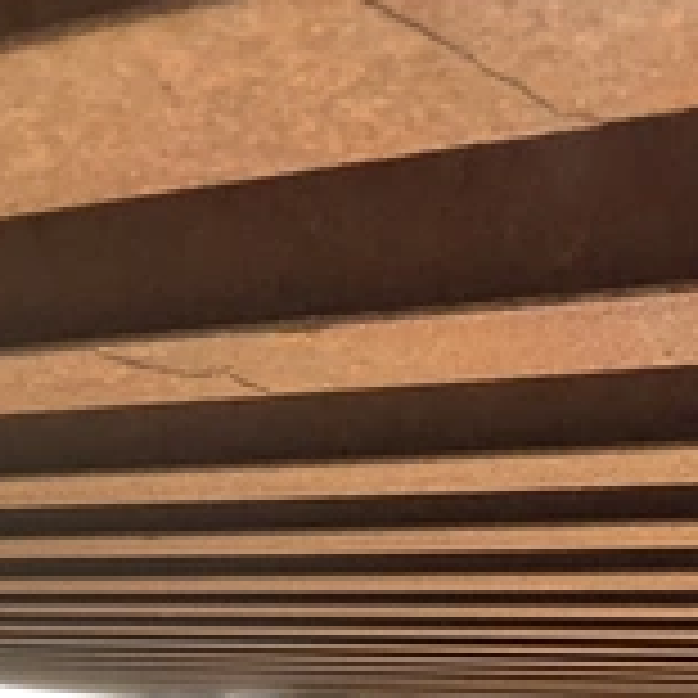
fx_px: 1506
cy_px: 644
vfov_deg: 25.2
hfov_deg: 25.5
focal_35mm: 66
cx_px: 599
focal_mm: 3
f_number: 1.8
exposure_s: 1/157
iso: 32
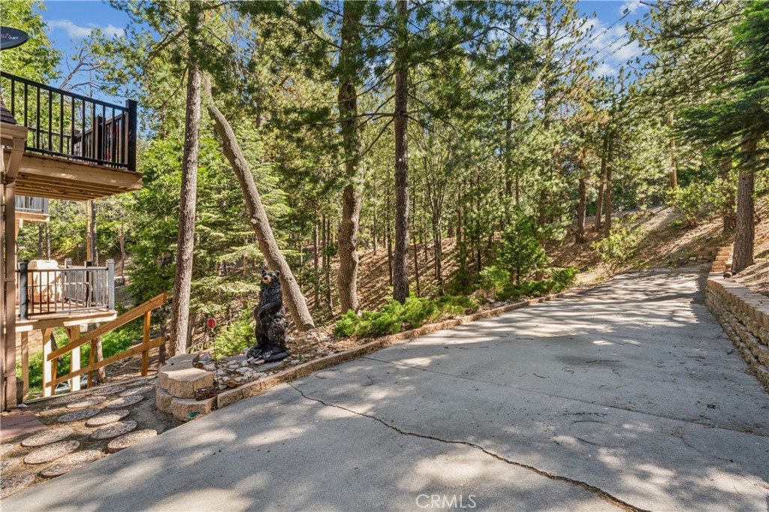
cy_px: 256
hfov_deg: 92.0
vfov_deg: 69.2
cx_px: 384
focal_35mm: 17
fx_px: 372
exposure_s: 1/3.33
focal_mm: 17.4
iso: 100
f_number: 22
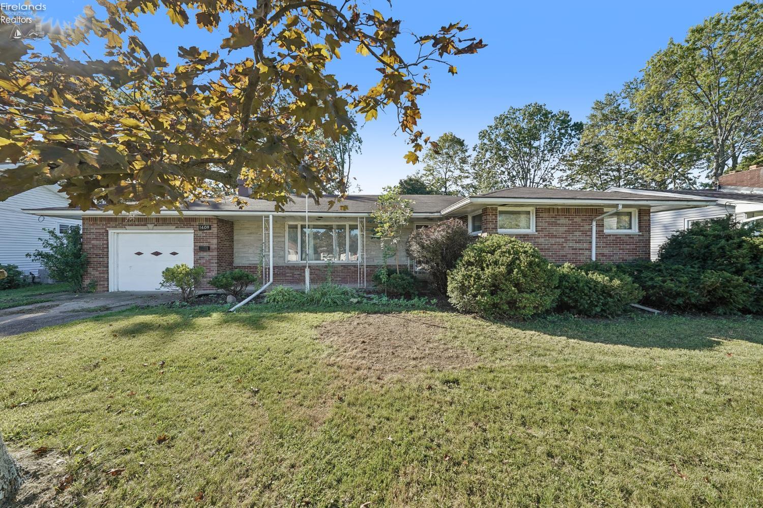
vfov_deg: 90.0
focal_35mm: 12
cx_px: 382
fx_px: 254
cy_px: 254
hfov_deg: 112.6
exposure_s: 1/80
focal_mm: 12
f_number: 8
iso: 100
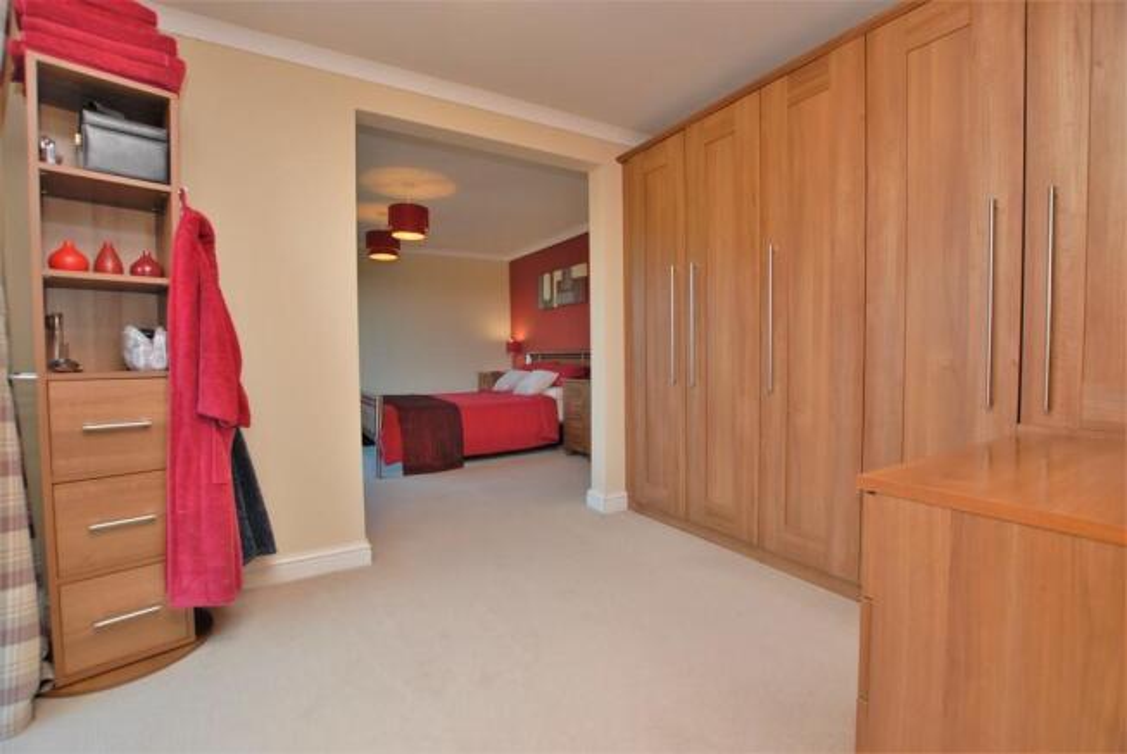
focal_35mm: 15
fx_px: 470
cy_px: 377
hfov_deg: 100.3
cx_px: 564
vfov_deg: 77.5
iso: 200
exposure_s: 1/60
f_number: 5
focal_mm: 10
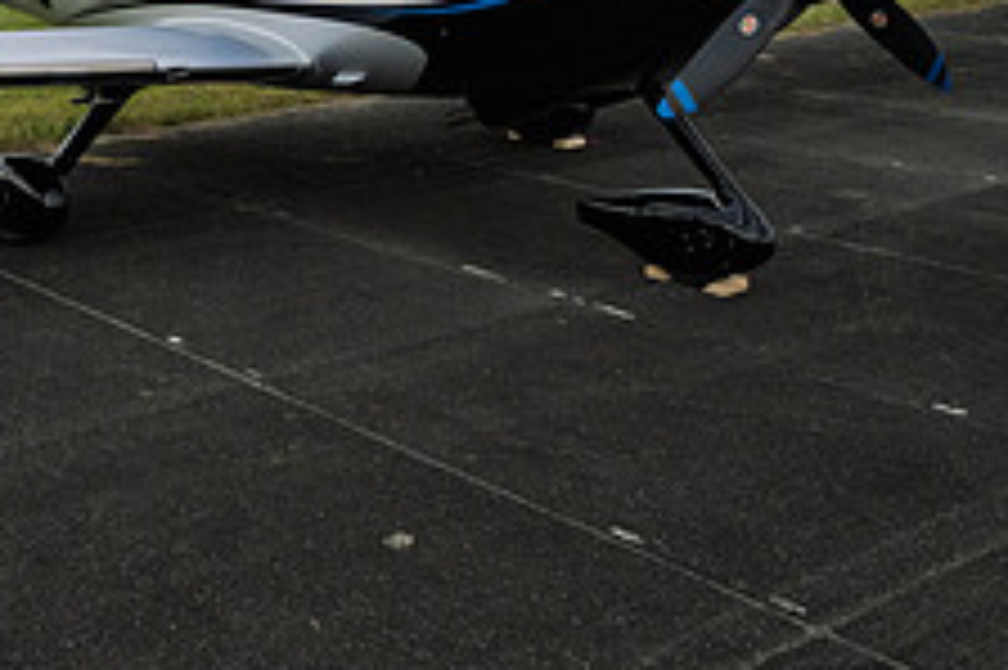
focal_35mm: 57
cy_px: -56
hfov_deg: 33.2
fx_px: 1595
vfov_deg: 22.5
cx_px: 90
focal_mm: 22
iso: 2000
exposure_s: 1/500
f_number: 9
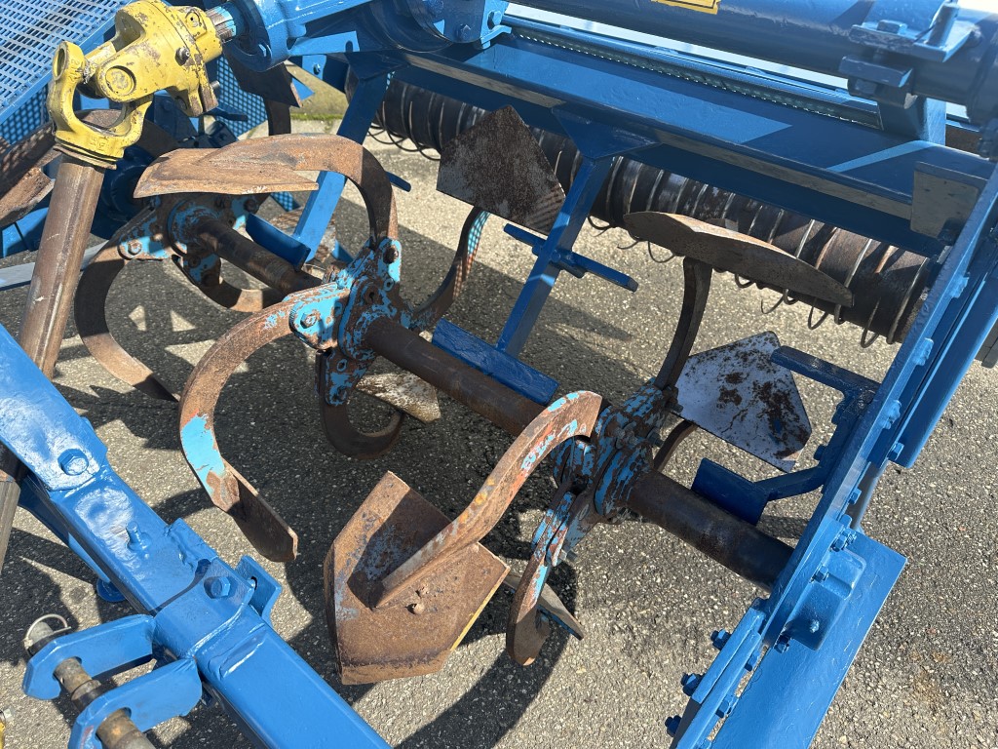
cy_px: 374
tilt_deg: -41.7
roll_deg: -1.3
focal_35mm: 24
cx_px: 499
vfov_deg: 56.8
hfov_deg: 71.6
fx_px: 692
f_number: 1.78
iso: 80
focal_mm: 6.86
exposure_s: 1/1412
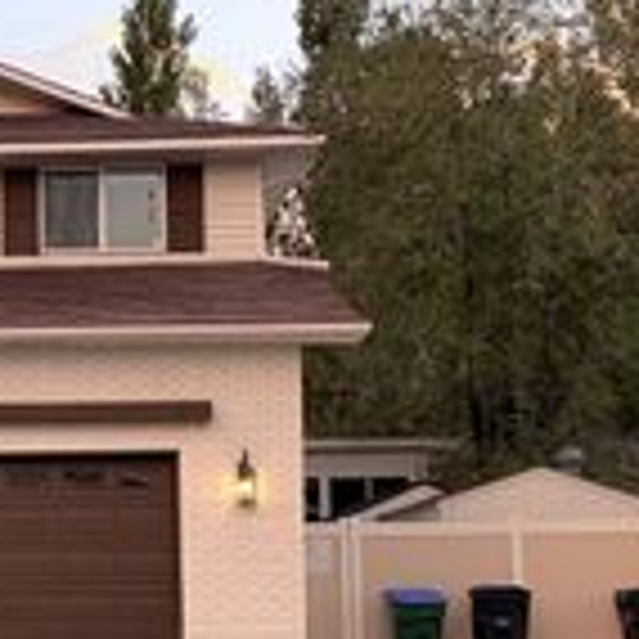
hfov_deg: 20.4
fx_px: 1692
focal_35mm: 81
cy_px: 452
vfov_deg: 21.3
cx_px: -58
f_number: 1.6
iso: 40
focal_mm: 5.96
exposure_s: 1/156
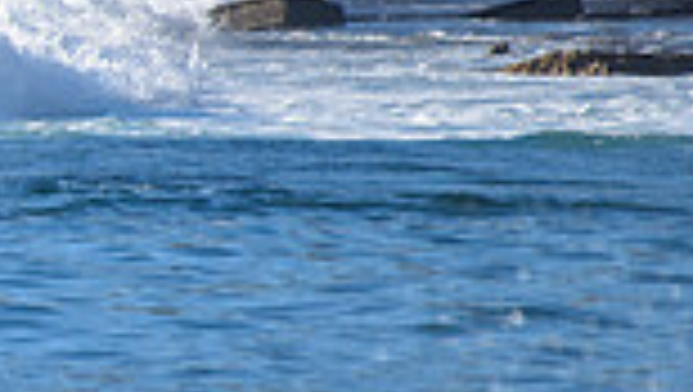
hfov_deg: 0.9
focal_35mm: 2413
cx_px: -822
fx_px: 44387
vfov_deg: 0.5
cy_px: 6
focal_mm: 500
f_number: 5.6
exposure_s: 1/2000
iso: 560
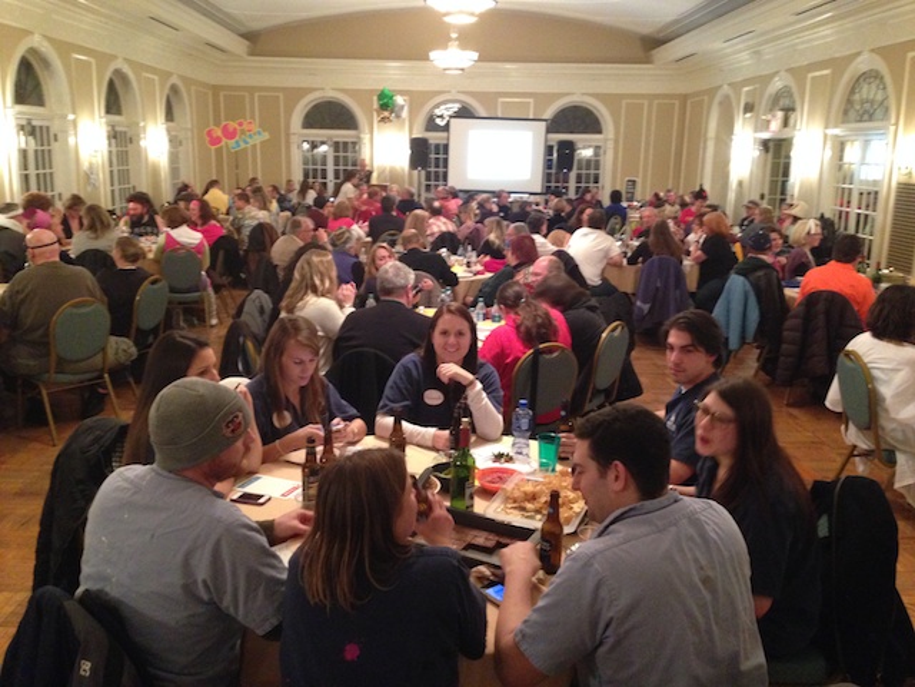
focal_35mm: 33
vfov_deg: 42.9
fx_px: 872
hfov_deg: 55.4
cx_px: 458
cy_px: 344
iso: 500
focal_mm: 4.12
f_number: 2.4
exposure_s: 1/15
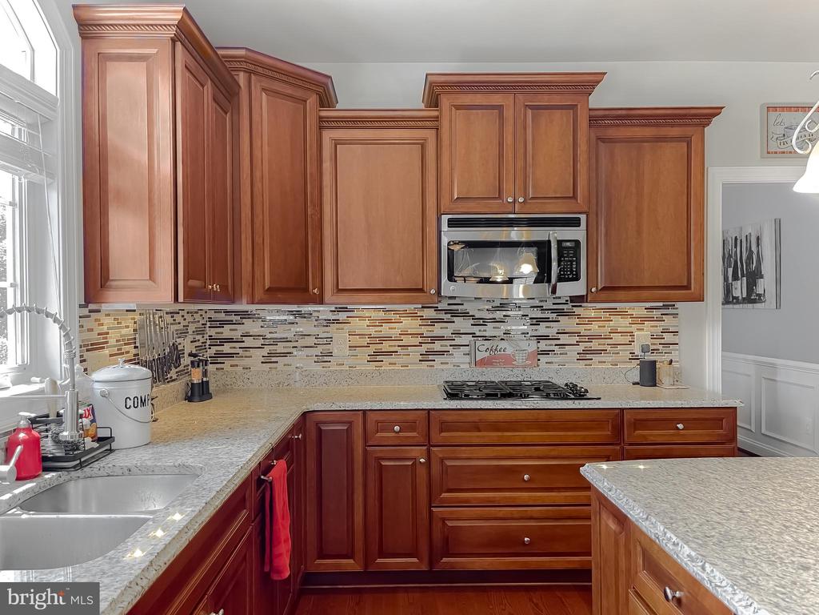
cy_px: 308
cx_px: 410
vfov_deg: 54.9
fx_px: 591
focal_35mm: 25
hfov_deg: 69.4
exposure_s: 1/60
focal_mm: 5.1
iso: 80
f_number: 1.6
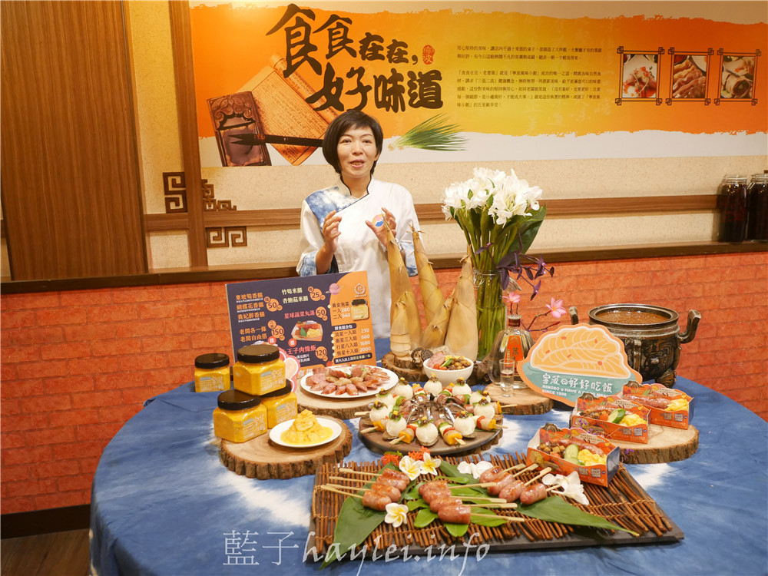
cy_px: 288
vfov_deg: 46.8
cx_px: 384
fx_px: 666
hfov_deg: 60.0
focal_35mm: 30
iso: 1250
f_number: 2.5
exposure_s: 1/60
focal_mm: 15
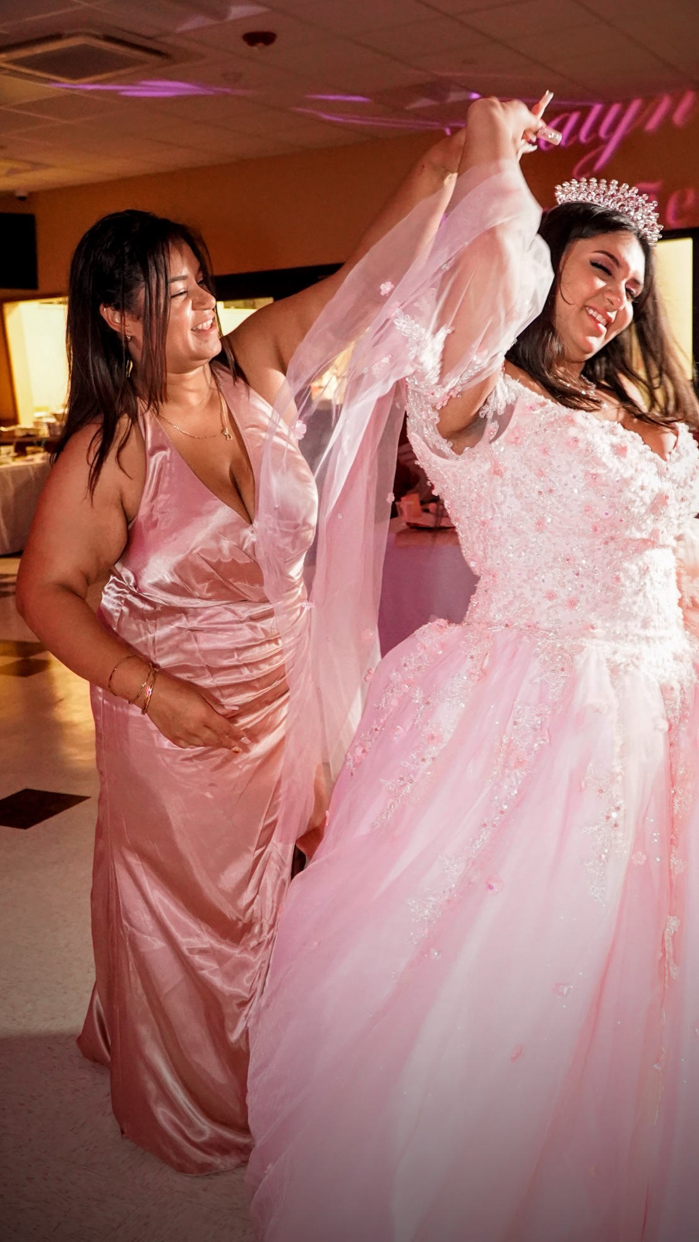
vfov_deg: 59.5
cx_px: 420
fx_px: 1087
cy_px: 621
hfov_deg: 35.5
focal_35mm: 33
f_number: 4
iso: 6400
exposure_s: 1/160
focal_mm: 21
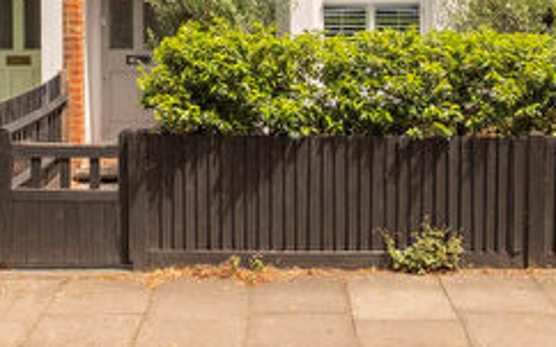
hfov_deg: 36.3
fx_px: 848
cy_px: -174
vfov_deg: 20.0
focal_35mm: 56
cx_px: 264
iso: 400
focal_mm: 12.6
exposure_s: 1/500
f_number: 6.4
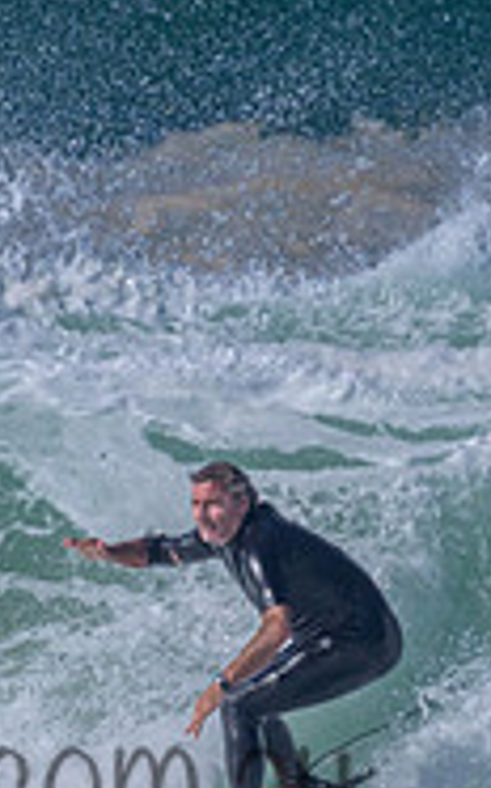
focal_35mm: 2540
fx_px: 54466
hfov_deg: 0.5
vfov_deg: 0.8
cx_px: -97
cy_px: 731
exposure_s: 1/2000
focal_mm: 800
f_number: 11
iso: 800
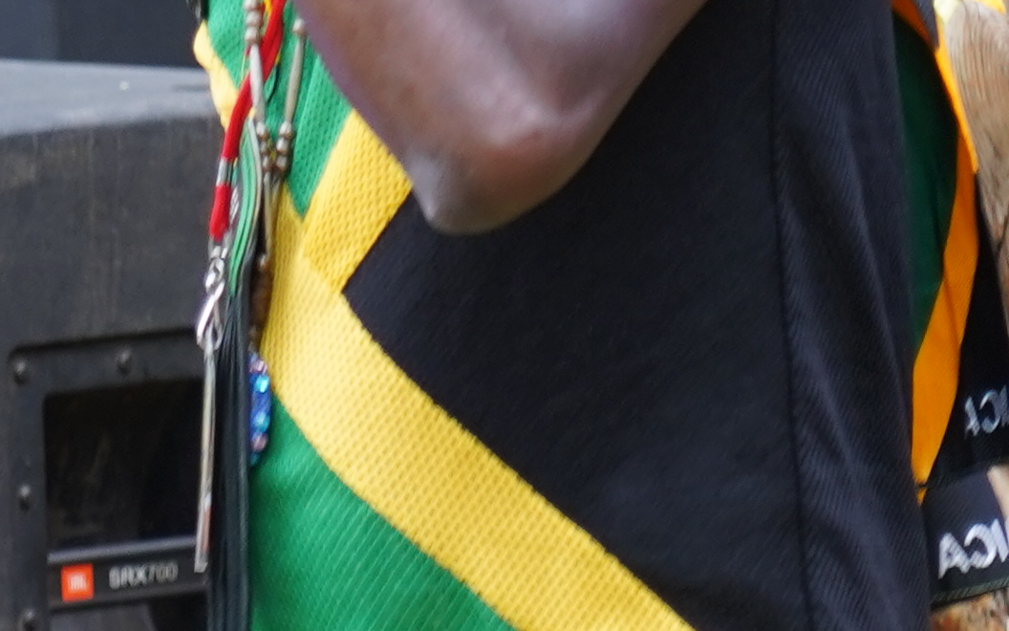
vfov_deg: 2.2
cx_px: 269
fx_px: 16719
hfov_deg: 3.5
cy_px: 420
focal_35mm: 608
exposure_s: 1/160
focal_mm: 105
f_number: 4
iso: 500
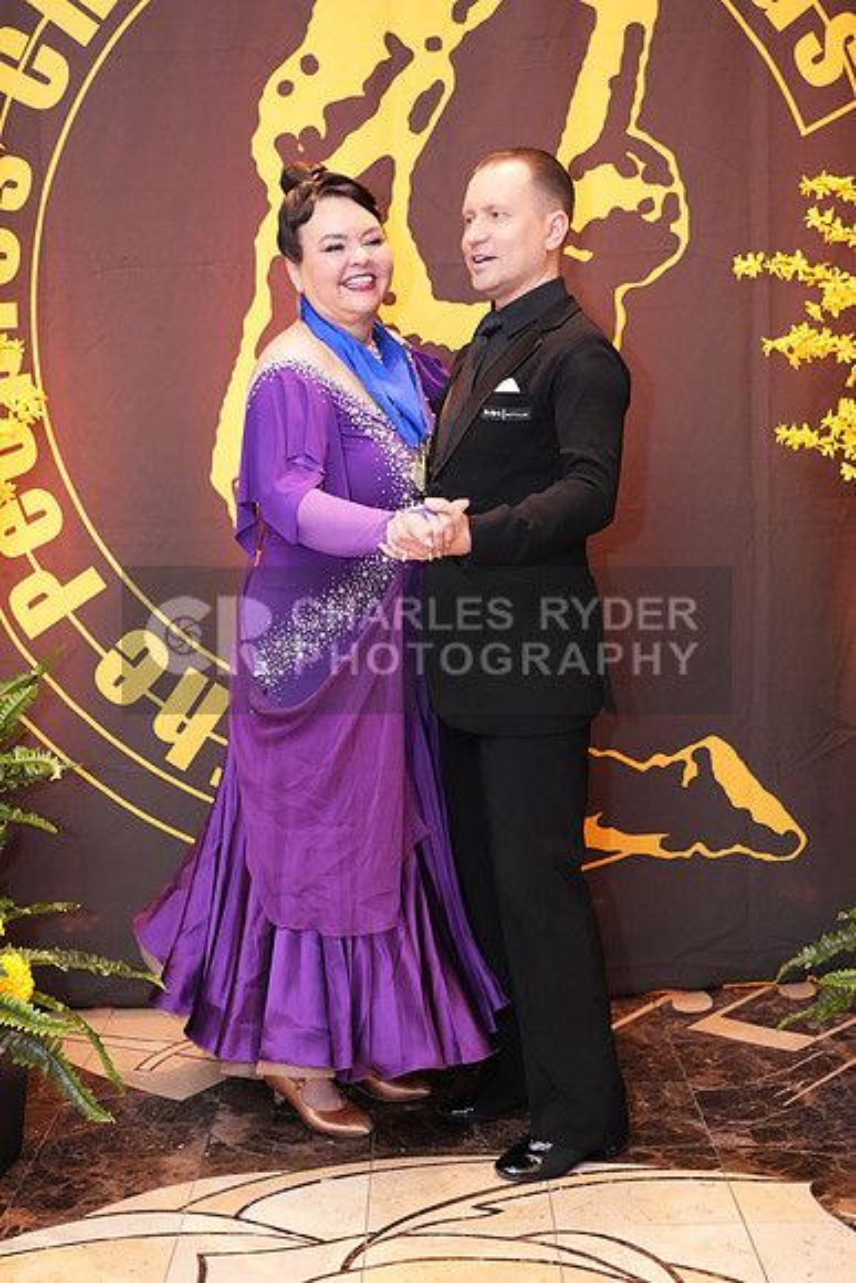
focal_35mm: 44
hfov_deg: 30.5
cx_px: 428
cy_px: 642
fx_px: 1568
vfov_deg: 44.5
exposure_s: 1/200
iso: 6400
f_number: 4.5
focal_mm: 44
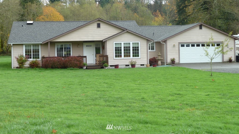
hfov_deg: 34.4
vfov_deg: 19.7
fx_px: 387
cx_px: 119
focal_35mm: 61
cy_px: 45
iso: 80
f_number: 3.9
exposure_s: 1/100
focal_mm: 9.1
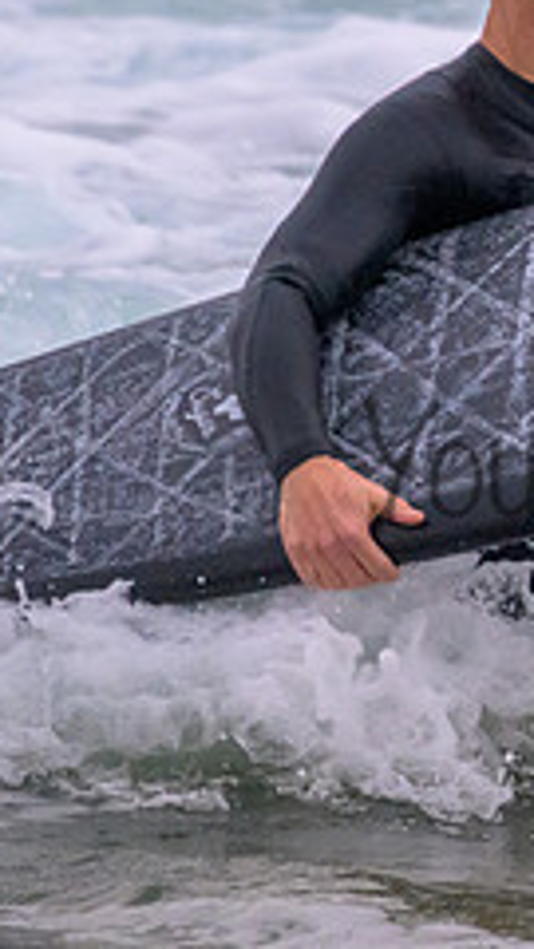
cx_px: 771
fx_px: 50899
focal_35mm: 2022
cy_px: 425
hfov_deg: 0.6
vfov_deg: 1.1
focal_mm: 800
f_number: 11
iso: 6400
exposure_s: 1/1250
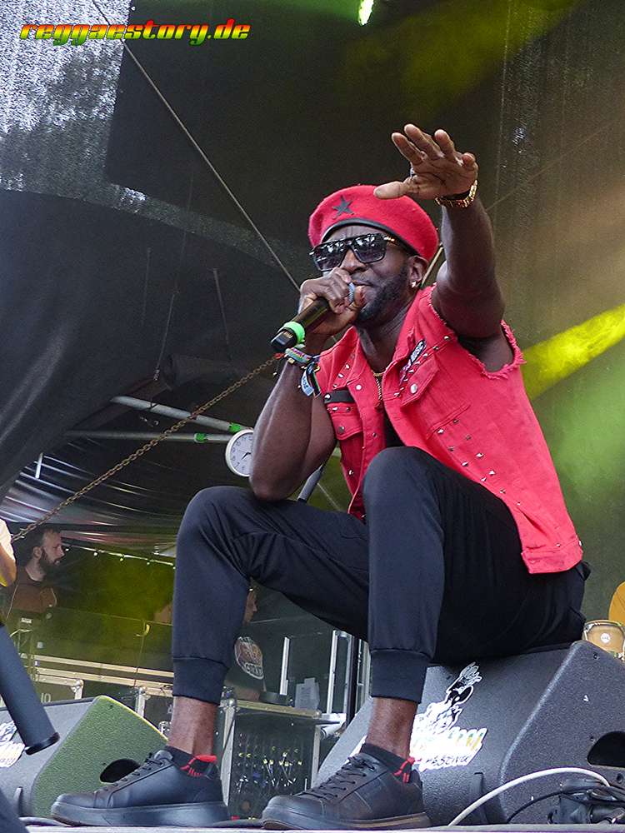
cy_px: 416
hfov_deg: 35.1
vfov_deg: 45.8
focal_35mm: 41
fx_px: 987
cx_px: 312
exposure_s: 1/60
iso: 160
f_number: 2.8
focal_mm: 7.4
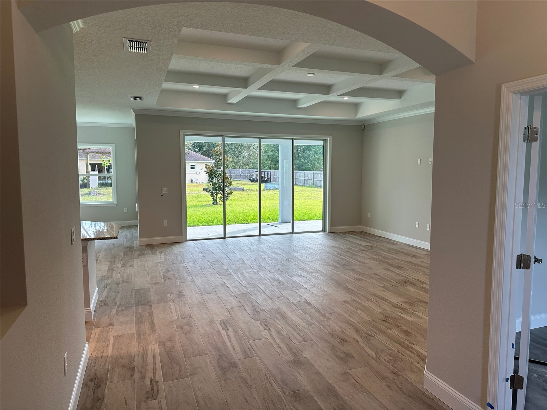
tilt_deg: -5.3
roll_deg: -0.1
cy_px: 205
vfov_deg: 56.8
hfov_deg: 71.6
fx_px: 379
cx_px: 274
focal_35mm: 24
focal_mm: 6.86
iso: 64
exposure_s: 1/220
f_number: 1.78
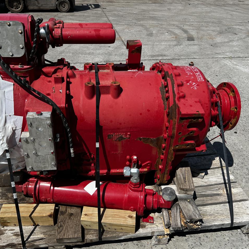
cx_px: 108
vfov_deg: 52.5
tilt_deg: -30.2
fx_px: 252
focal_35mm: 31
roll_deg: -2.5
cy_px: 125
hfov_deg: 52.4
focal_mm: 5.7
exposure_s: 1/5319
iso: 50
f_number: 1.5
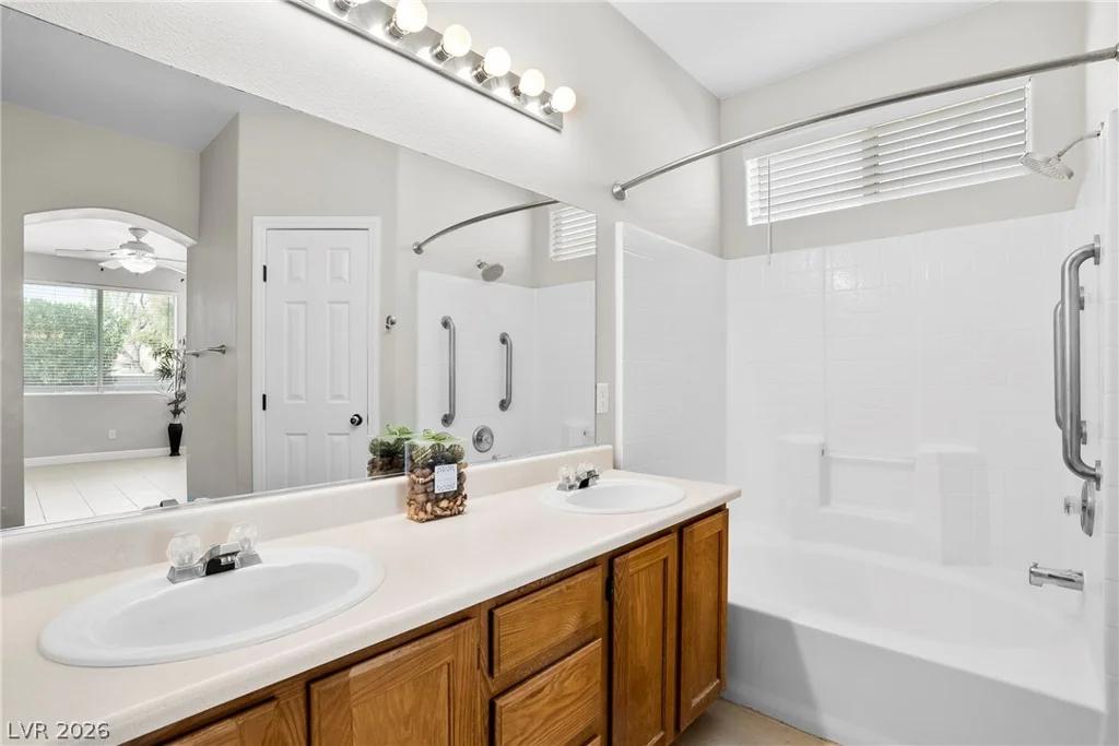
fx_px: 497
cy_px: 373
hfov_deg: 96.7
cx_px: 560
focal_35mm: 16
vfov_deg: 73.8
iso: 800
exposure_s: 1/6
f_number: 9
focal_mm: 16
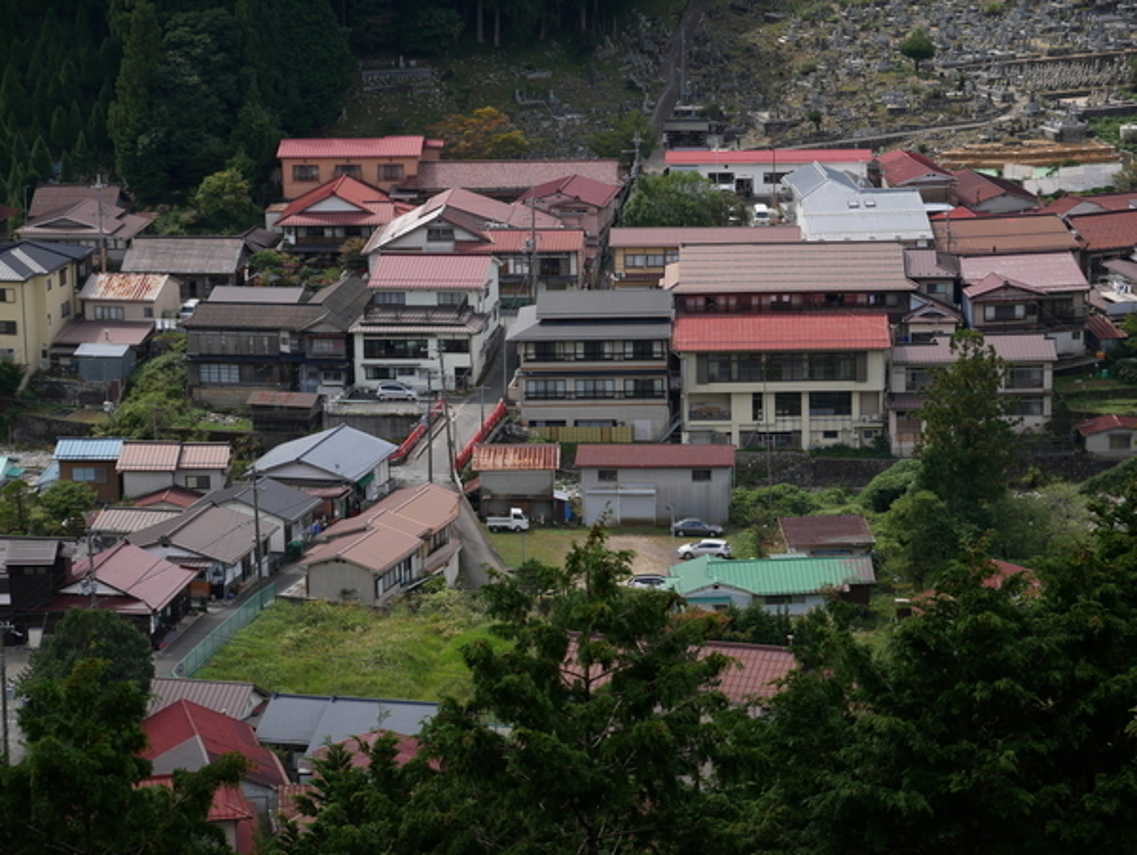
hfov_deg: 16.4
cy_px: 428
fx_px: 3945
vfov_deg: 12.4
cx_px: 568
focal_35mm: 120
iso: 200
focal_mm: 60
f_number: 7.1
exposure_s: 1/400
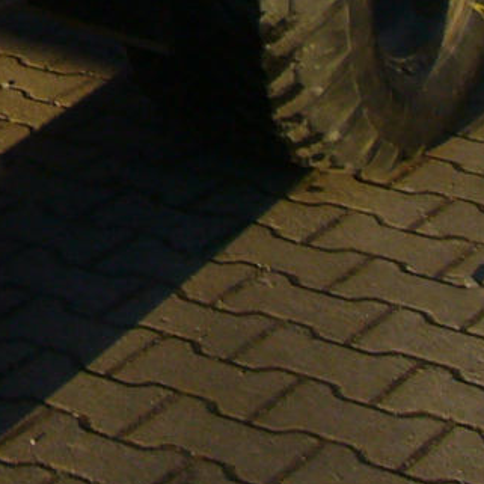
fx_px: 2499
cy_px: -484
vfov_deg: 10.2
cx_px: -404
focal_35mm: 158
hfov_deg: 10.4
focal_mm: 4.6
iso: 80
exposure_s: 1/500
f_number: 2.8
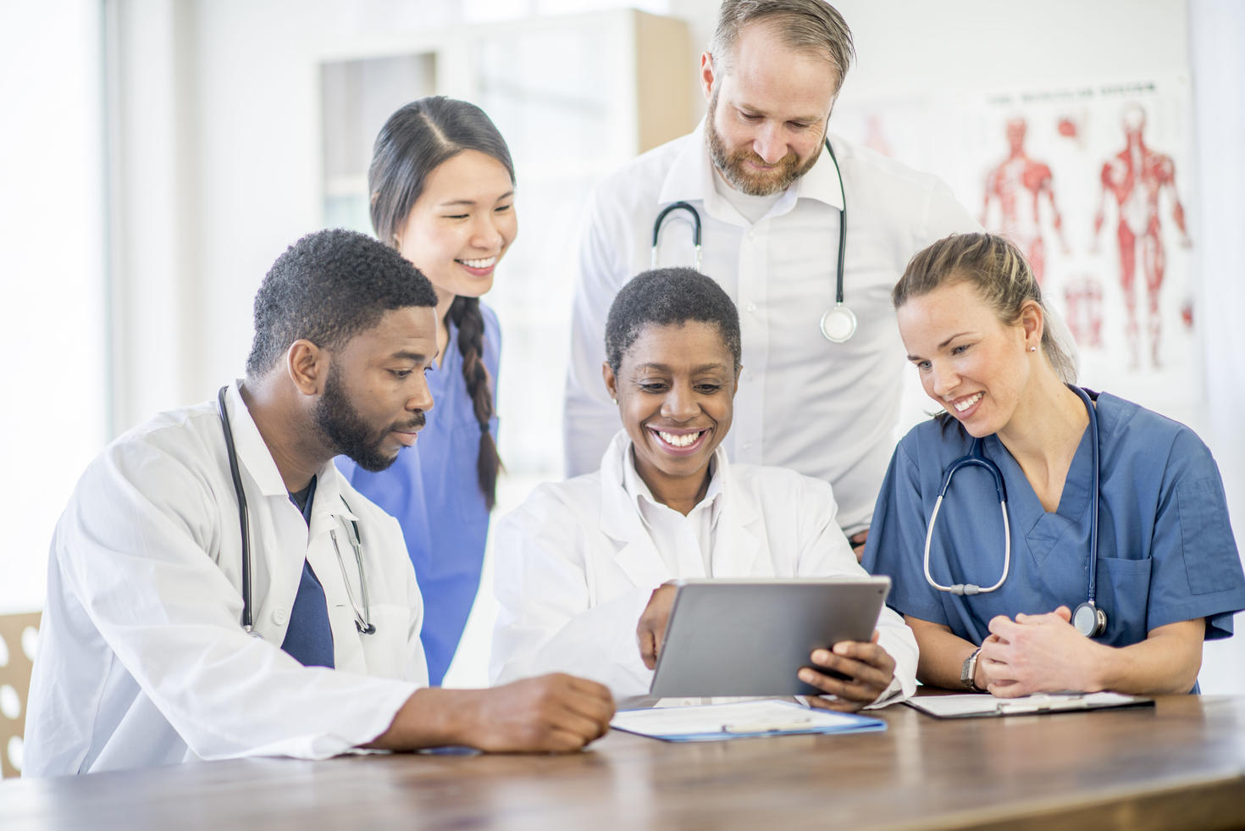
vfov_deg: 16.1
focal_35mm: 85
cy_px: 416
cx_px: 622
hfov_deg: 23.9
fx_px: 2940
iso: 160
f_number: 1.4
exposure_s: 1/320
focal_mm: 85
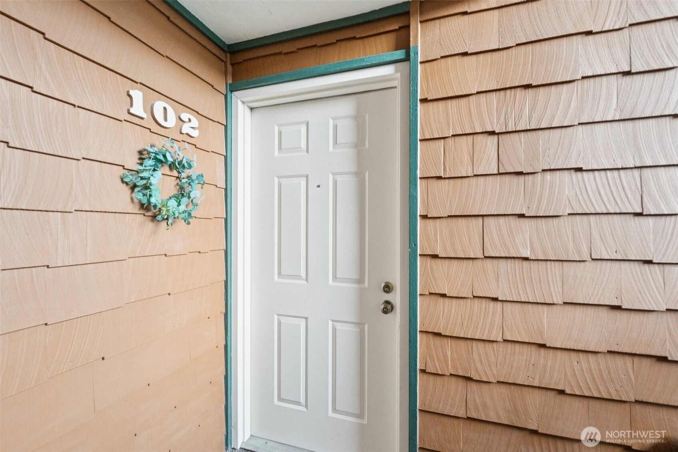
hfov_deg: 100.4
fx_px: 282
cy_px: 226
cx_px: 339
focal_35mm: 15
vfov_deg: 77.3
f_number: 9
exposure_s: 1/30
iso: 1250
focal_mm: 10
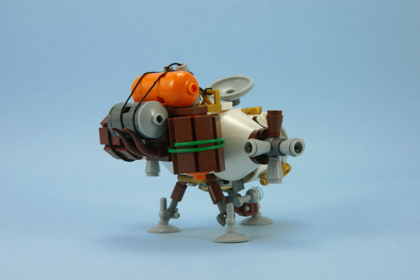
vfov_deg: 13.1
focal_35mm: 105
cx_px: 210
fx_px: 1225
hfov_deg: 19.4
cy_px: 140
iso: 400
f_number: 11
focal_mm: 70
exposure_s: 1/15
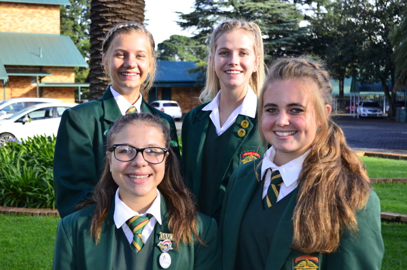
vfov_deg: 25.6
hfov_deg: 37.9
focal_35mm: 52
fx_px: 592
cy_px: 135
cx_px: 204
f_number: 5.6
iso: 200
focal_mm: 35
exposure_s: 1/125
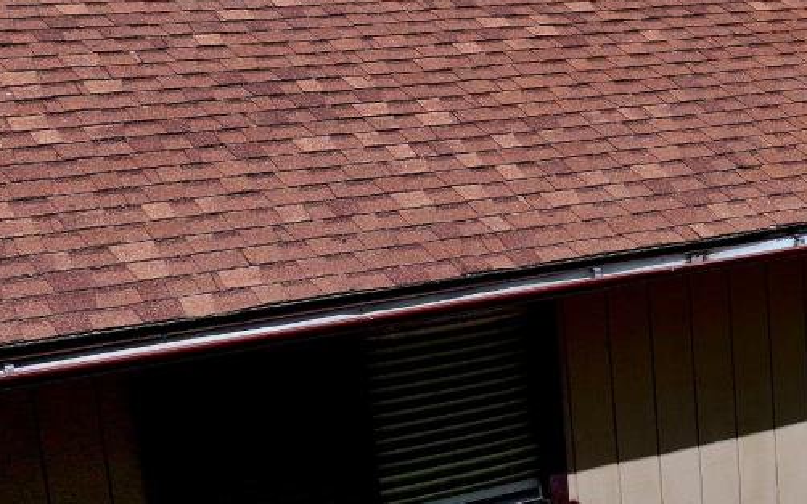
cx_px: 1116
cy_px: 251
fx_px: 1672
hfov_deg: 23.3
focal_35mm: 76
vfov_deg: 17.2
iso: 100
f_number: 2.8
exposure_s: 1/323
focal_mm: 12.29
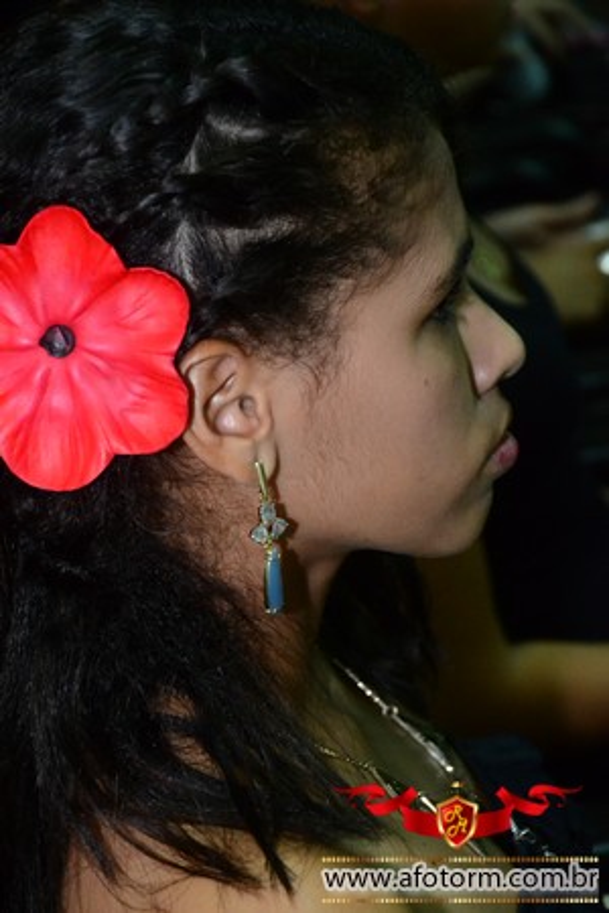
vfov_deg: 17.1
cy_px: 456
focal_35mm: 120
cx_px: 304
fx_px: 3045
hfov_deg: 11.4
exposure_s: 1/80
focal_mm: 80
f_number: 5.6
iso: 3200
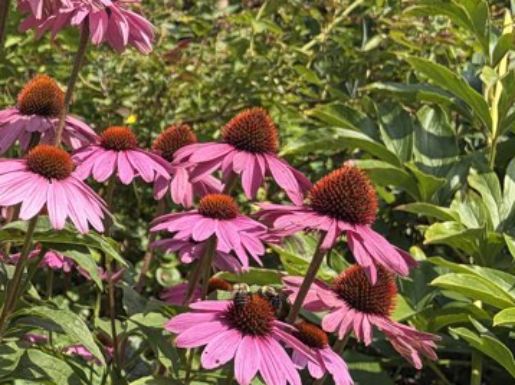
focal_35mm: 80
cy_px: 126
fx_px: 1189
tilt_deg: -13.2
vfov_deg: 18.4
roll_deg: +2.8
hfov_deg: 21.1
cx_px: -234
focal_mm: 5.96
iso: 50
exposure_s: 1/1901
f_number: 1.6
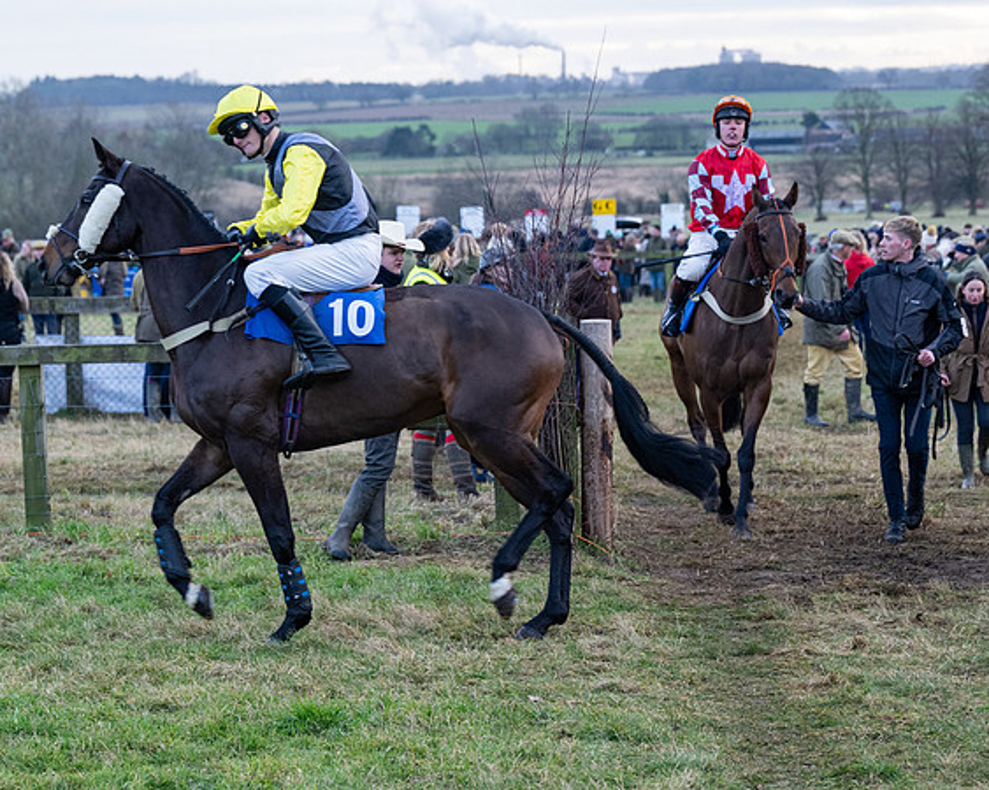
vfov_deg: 13.0
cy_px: 395
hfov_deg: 16.3
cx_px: 422
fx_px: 3462
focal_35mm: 118
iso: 800
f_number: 4
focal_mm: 70
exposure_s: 1/400
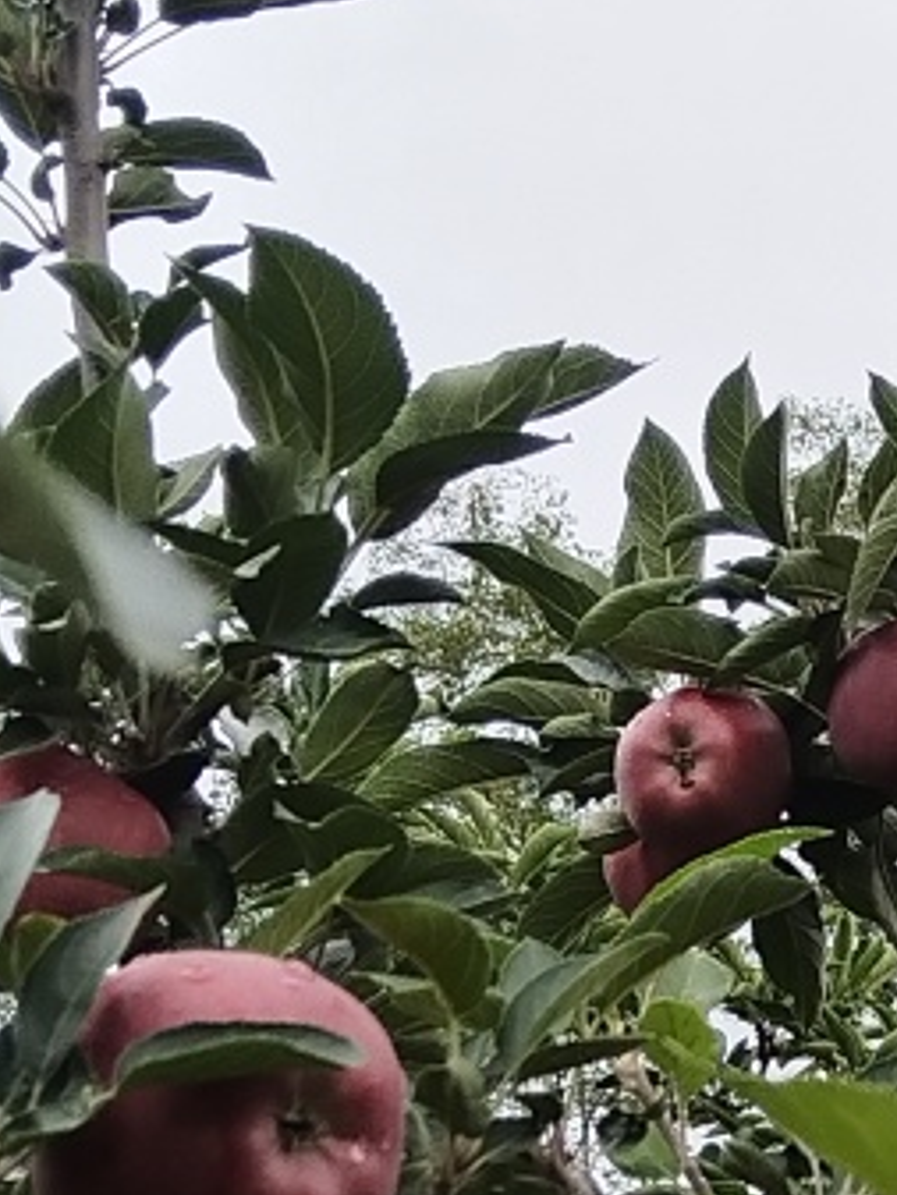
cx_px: 1393
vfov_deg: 16.8
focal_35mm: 117
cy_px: 573
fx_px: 4040
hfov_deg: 12.0
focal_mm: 4.95
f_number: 1.9
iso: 100
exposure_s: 1/391
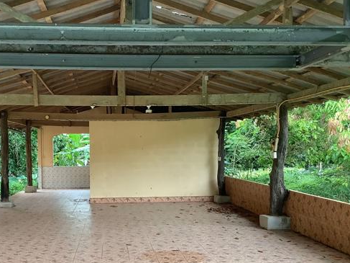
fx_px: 425
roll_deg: +0.6
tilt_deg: -2.4
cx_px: 125
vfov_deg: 34.1
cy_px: 173
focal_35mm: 42
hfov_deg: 44.3
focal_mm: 3.3
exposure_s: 1/50
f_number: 2.4
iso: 80
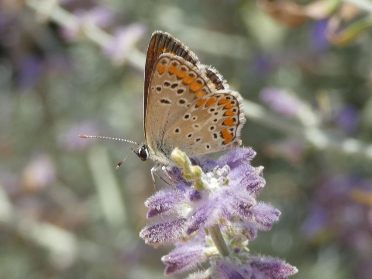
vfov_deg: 10.3
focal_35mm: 144
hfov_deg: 13.7
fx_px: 1548
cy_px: 140
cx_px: 186
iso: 80
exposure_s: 1/100
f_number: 5.3
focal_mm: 25.8
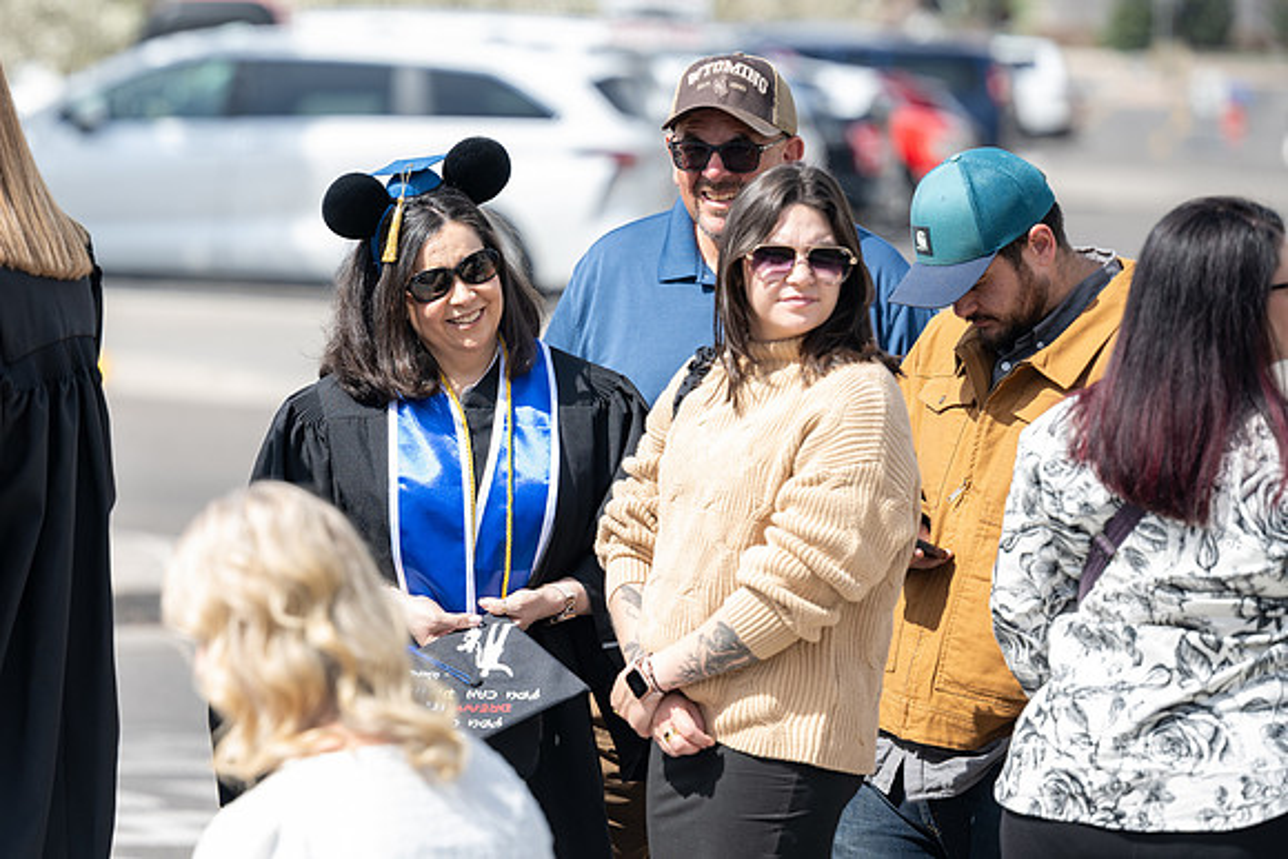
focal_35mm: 240
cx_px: 351
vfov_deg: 5.7
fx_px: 8599
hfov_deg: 8.6
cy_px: 419
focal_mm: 165
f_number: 3.5
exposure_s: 1/320
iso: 50
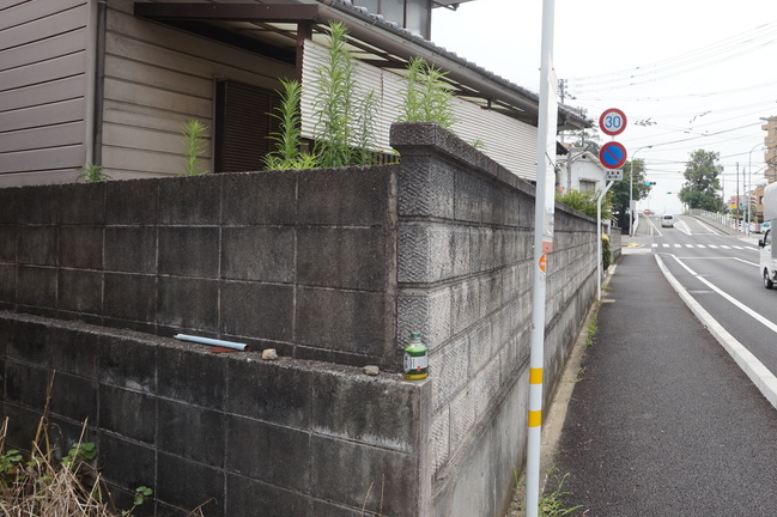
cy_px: 218
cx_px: 548
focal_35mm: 25
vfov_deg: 51.0
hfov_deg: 68.5
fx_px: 539
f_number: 9
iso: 100
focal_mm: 10
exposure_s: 1/100
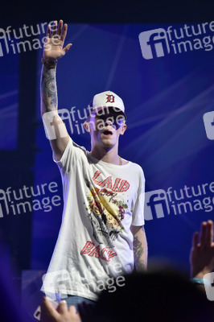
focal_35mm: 300
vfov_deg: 6.9
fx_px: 2679
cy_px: 161
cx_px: 107
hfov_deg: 4.6
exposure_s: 1/160
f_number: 6.3
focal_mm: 300
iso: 2000
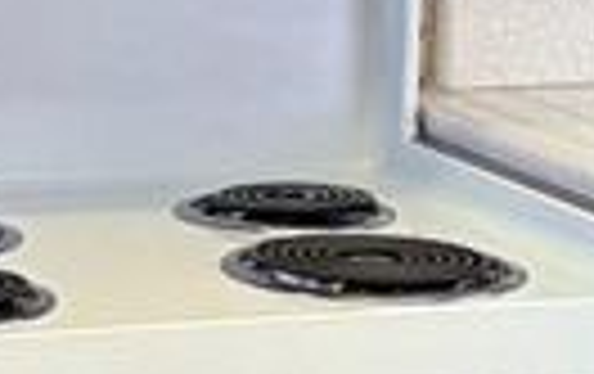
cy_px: 185
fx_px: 3454
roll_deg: -2.2
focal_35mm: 213
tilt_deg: -9.3
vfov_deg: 6.2
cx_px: 472
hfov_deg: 9.8
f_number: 1.6
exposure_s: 1/120
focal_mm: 5.96
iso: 80
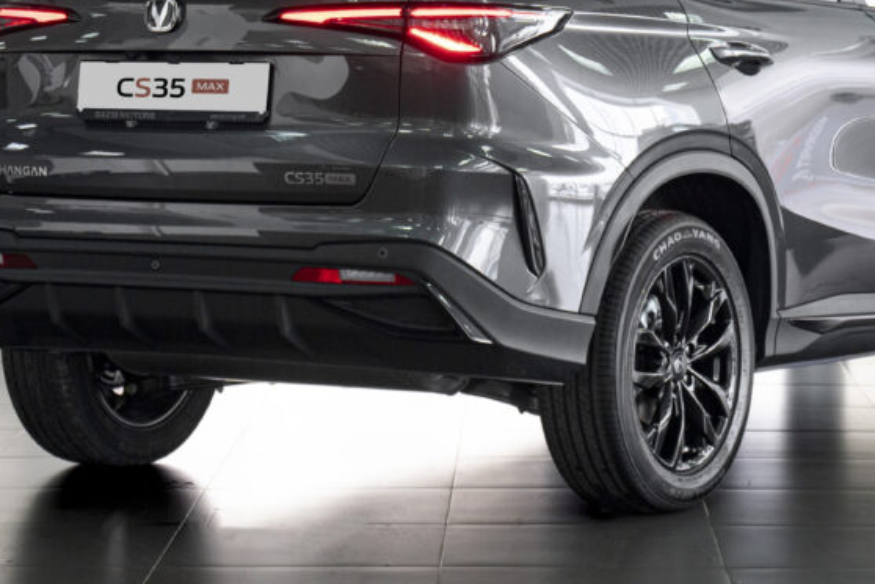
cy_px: 133
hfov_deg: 14.3
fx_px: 3475
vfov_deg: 9.6
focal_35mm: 143
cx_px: 555
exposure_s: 1/30
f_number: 6.3
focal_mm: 70
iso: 800
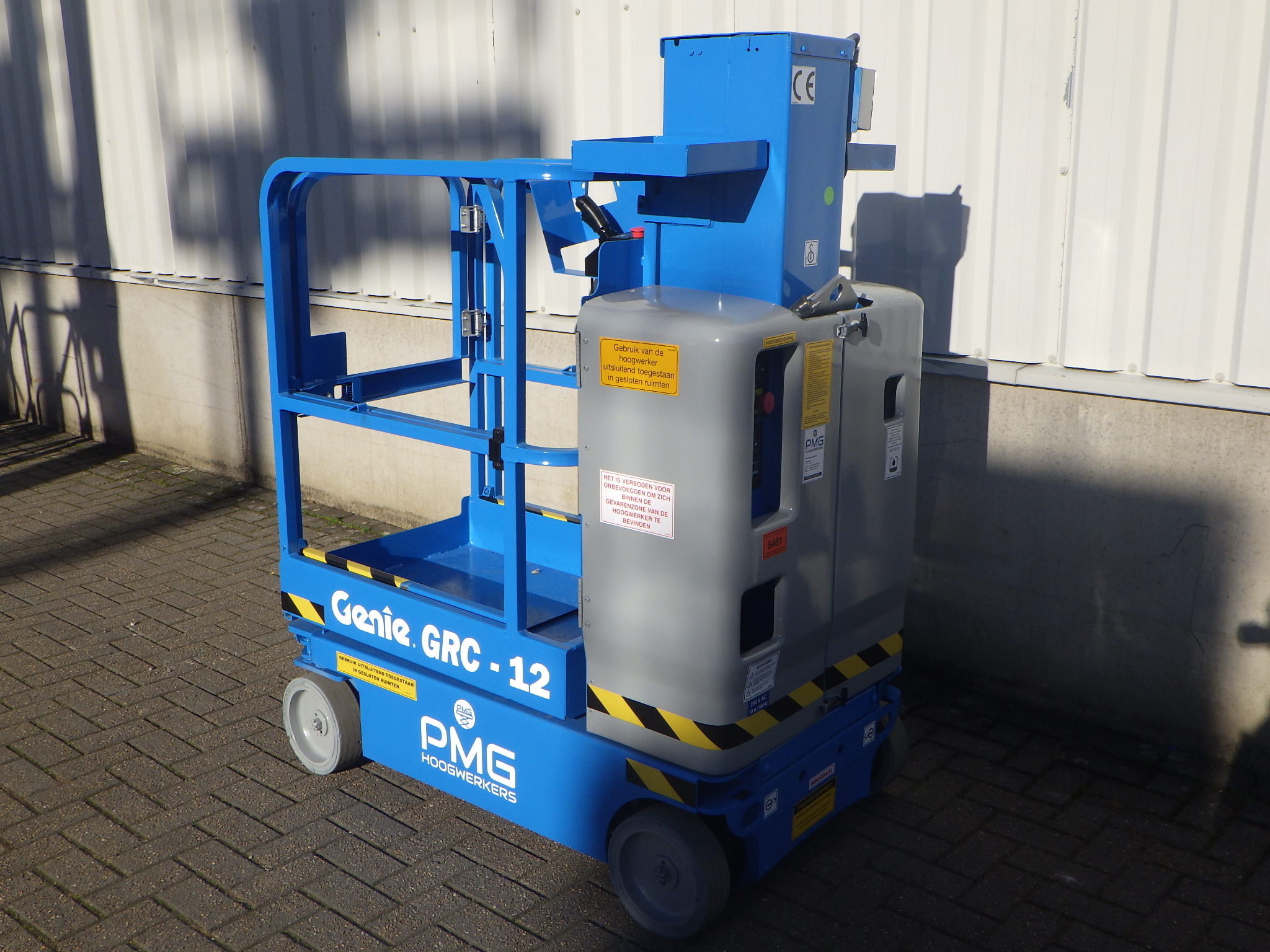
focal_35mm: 34
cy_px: 476
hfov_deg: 54.0
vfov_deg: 41.8
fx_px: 1247
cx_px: 635
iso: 125
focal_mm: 6.1
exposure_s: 1/1250
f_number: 4.6
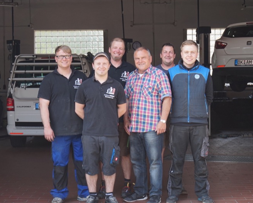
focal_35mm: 71
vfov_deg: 21.6
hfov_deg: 26.9
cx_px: 140
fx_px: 530
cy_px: 114
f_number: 5
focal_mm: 33
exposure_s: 1/160
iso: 250
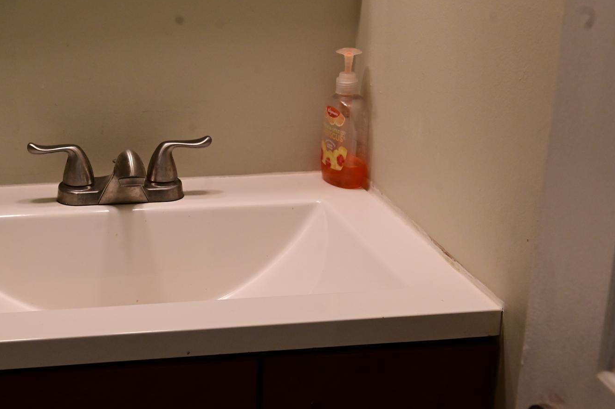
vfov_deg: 19.9
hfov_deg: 29.3
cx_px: 169
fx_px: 1161
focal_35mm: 68
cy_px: 273
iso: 2000
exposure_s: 1/80
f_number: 8
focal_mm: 44
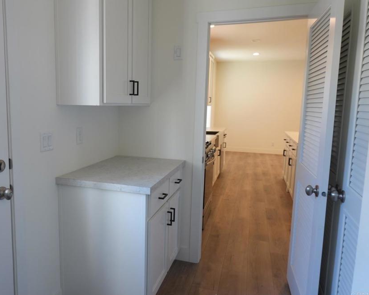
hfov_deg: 61.7
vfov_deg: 51.5
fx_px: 306
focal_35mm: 28
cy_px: 146
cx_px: 149
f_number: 3.5
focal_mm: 16
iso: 200
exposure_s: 1/30
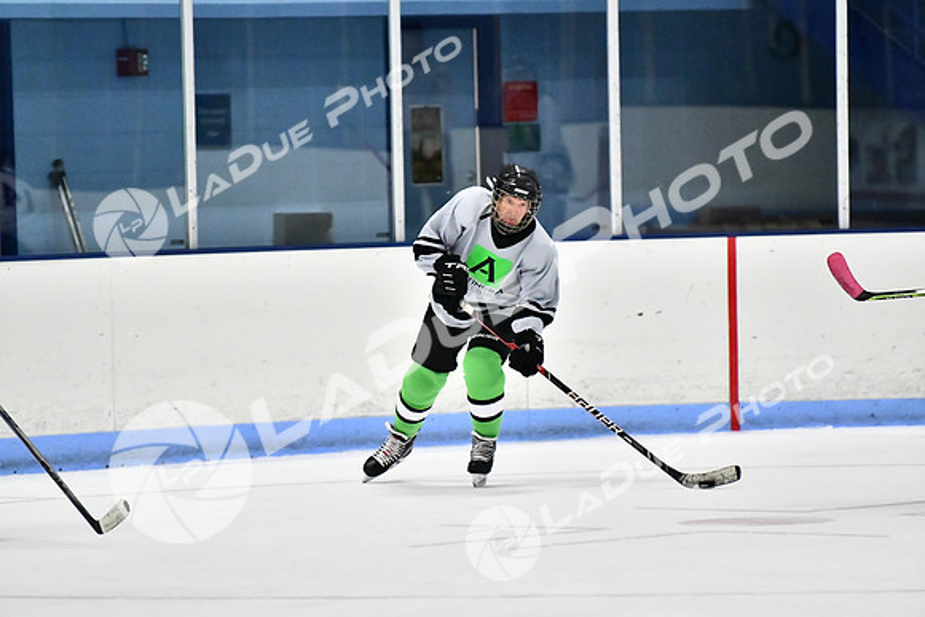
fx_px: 7324
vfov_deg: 4.8
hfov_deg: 7.2
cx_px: 462
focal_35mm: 285
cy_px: 308
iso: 8000
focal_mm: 190
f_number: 2.8
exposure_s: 1/1600
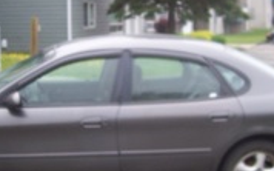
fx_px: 545
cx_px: 123
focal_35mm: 73
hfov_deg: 28.2
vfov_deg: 17.8
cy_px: 68
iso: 80
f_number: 2.7
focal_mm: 5.6
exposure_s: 1/274
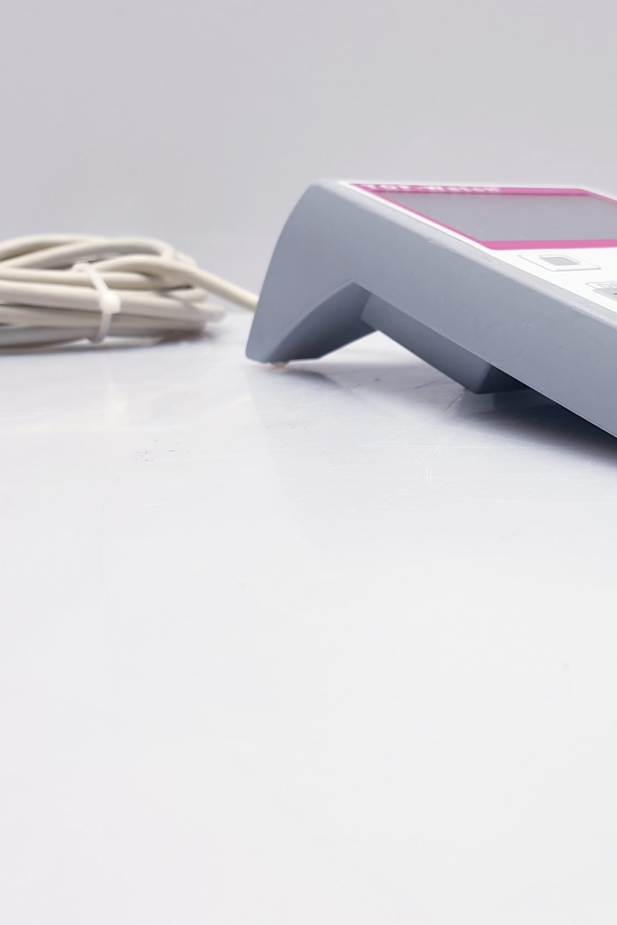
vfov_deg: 47.4
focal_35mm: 41
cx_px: 519
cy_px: 464
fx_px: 1054
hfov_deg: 31.5
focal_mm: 4.3
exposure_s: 1/100
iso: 80
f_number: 2.4
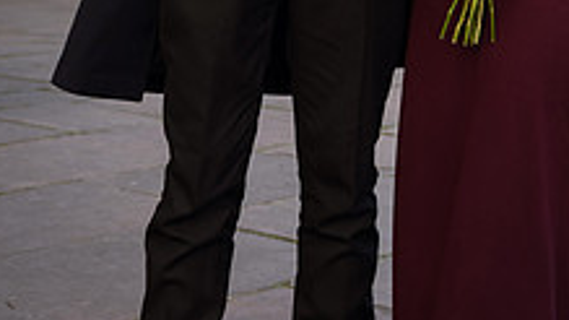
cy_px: -229
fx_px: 1946
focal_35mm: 129
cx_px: 335
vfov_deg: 9.0
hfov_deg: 16.6
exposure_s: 1/640
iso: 200
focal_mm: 40
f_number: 2.8
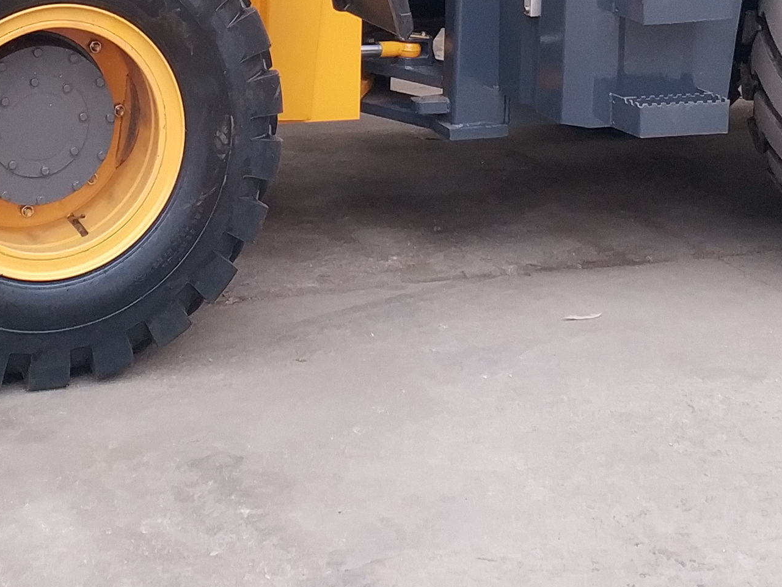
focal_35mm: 100
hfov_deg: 19.5
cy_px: -293
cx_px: 178
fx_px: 2259
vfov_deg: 13.9
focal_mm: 4.5
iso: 243
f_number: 2
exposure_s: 1/50
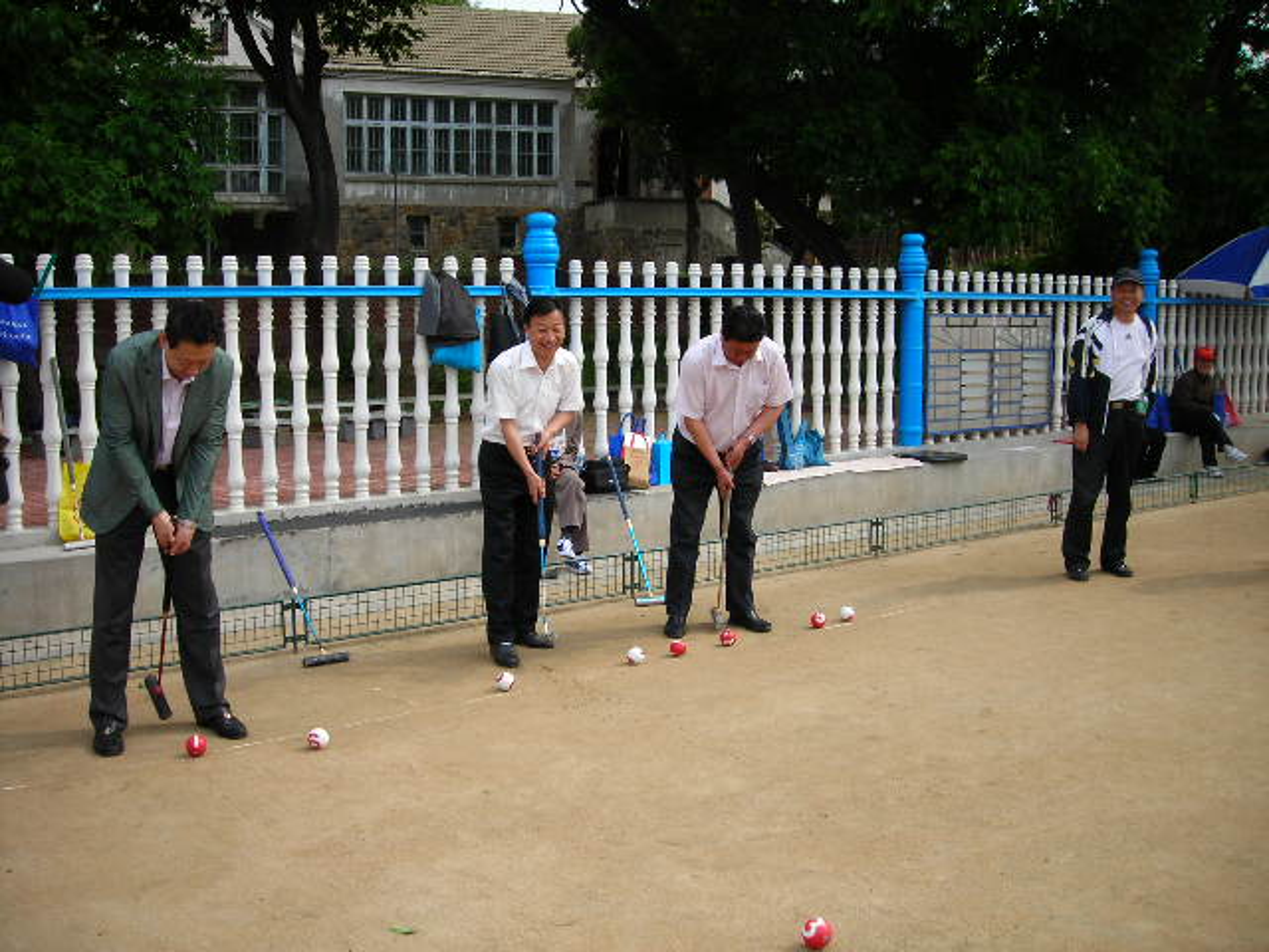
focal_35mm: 38
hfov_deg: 49.0
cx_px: 634
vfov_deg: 37.7
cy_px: 476
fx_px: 1393
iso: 50
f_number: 3.2
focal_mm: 6.3
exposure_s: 1/404
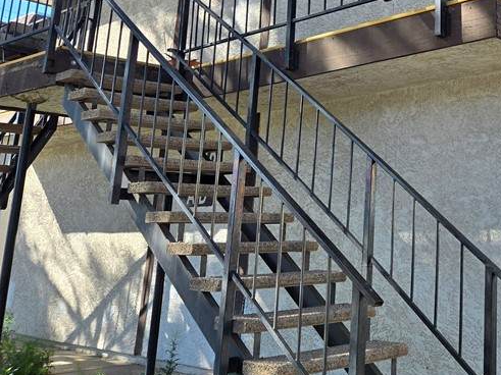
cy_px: 78
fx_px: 695
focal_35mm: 48
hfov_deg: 37.0
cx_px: 456
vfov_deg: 29.6
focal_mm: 5.4
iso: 25
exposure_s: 1/551
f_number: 1.8
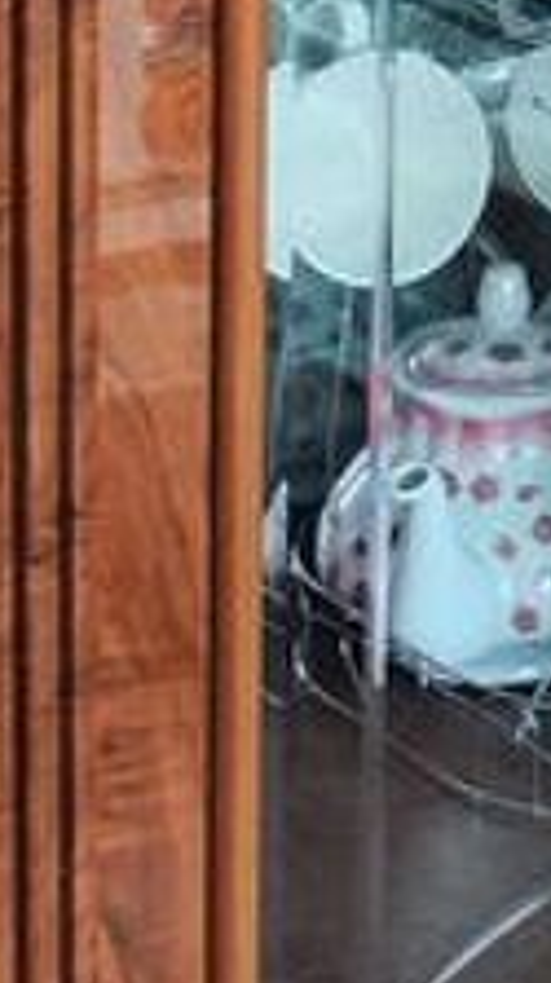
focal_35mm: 150
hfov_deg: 7.3
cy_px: -284
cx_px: 1538
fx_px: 3906
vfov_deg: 13.8
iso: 543
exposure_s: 1/100
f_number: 1.69
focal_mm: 7.01
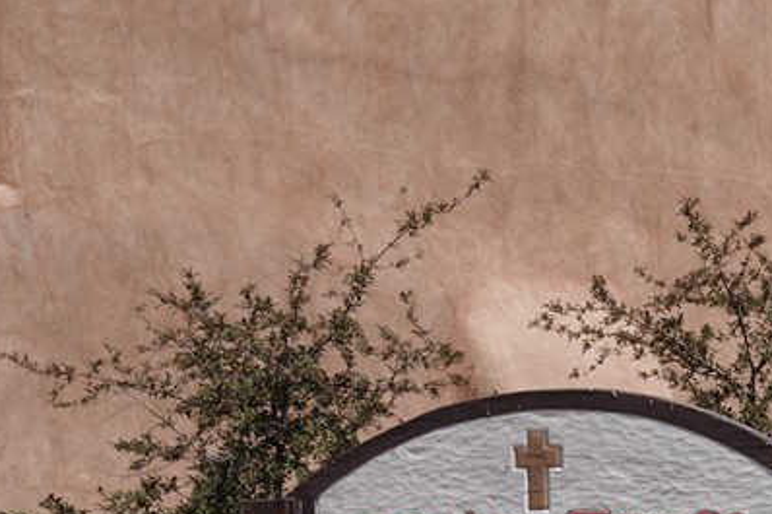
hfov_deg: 9.2
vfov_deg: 6.8
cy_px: 390
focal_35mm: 201
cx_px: 1852
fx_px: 4308
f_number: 13
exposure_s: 1/160
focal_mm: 40
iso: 80
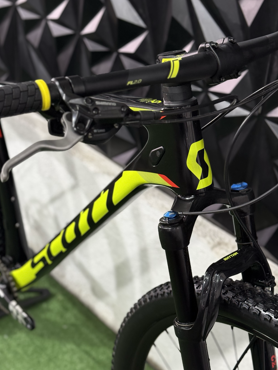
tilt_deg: -29.7
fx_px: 632
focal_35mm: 59
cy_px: 186
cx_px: 157
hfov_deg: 24.8
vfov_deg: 32.7
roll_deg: -5.3
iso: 200
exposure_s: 1/60
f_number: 1.78
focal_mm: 6.76
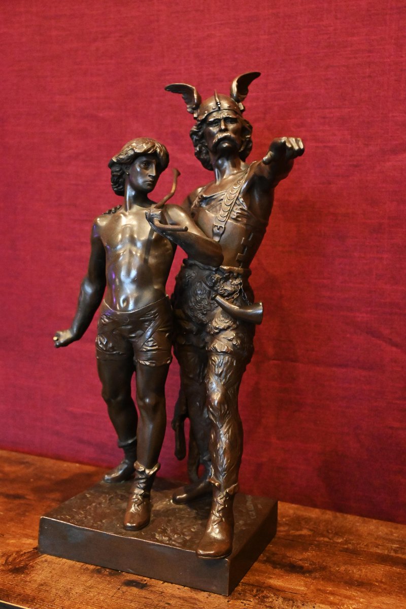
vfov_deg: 47.2
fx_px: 698
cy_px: 304
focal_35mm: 41
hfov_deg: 32.4
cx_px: 203
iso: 9000
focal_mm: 27.5
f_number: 4.5
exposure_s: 1/60
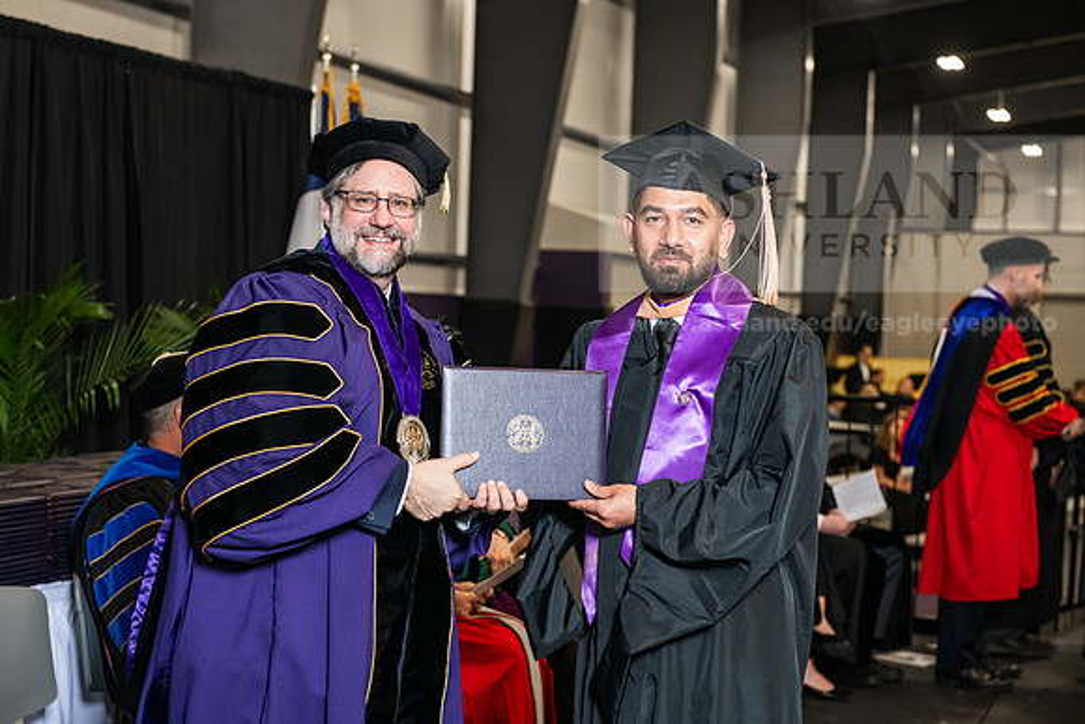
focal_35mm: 70
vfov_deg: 19.5
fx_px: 2110
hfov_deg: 28.8
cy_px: 362
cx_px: 542
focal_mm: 70
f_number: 5
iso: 2000
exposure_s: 1/200
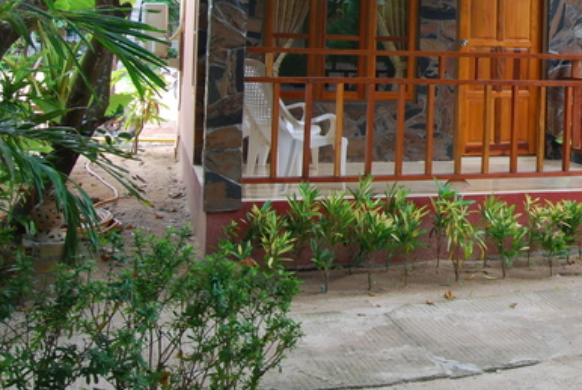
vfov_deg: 22.3
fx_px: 956
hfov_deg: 31.3
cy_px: 11
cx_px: 582
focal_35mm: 59
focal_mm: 19
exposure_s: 1/15
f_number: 11
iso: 200
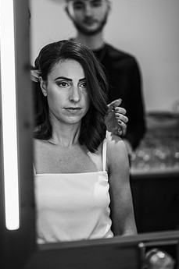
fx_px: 830
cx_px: 72
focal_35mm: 111
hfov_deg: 12.3
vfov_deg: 18.4
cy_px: 108
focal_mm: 85
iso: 200
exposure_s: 1/200
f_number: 1.8
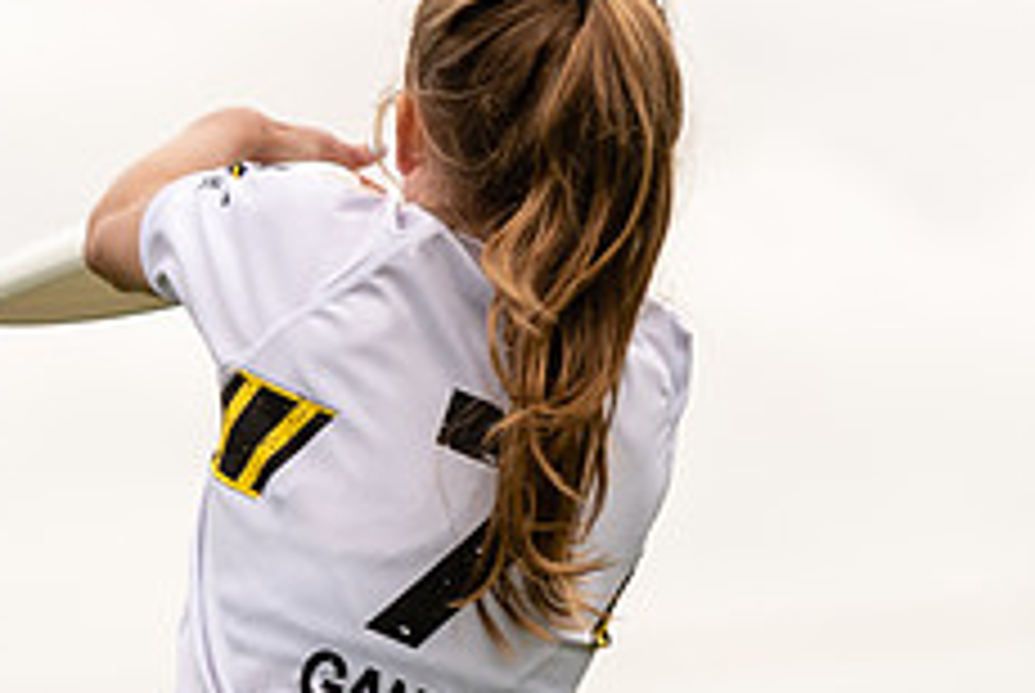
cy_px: 767
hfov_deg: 4.2
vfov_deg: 2.8
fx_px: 14134
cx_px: 234
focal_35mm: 491
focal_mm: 130
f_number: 2.8
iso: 100
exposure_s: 1/1000
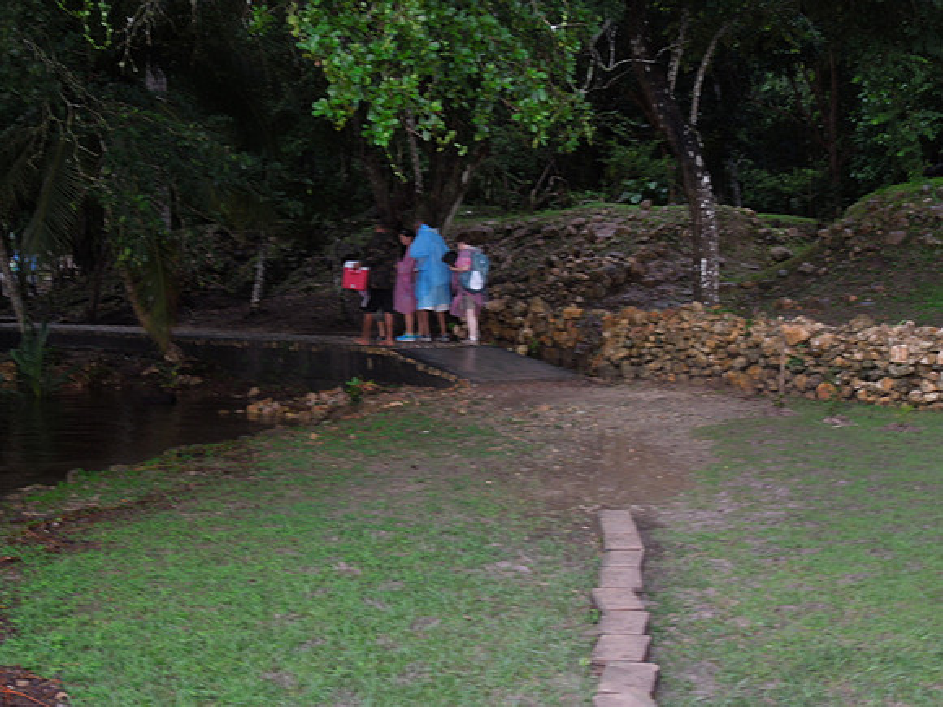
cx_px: 472
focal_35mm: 54
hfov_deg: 35.5
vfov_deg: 27.0
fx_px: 1471
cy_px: 354
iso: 110
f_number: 4.2
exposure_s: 1/50
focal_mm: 9.8
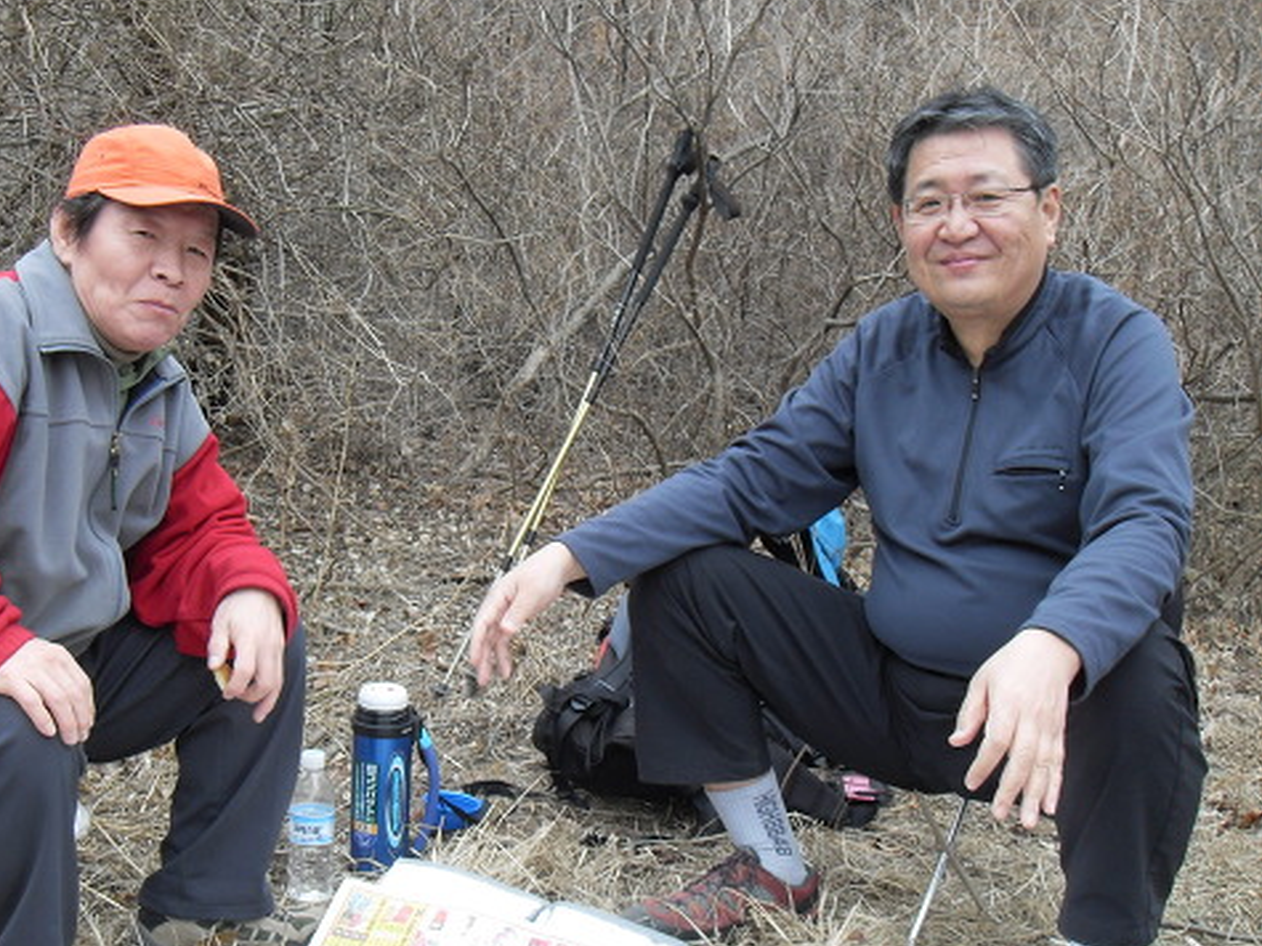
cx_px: 497
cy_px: 469
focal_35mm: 45
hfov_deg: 41.9
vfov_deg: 32.2
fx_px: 1640
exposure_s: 1/90
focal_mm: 6.3
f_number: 2.8
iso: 80
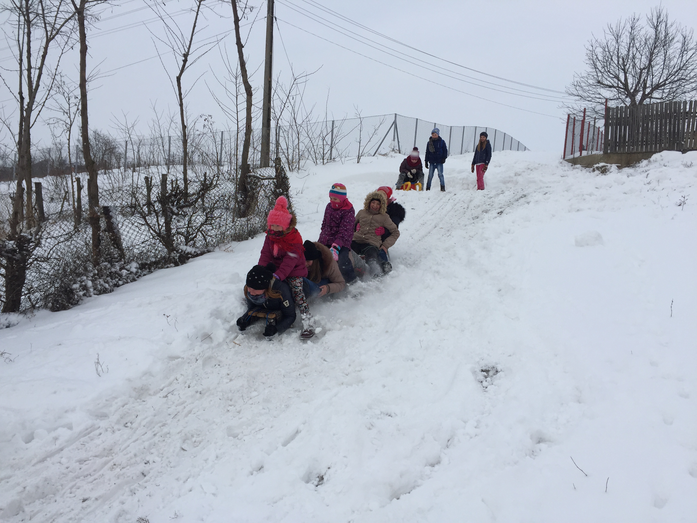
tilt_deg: -1.4
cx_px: 348
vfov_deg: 48.2
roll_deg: -4.9
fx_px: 584
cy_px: 262
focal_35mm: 29
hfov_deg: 61.7
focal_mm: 4.15
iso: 32
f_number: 2.2
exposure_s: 1/2825
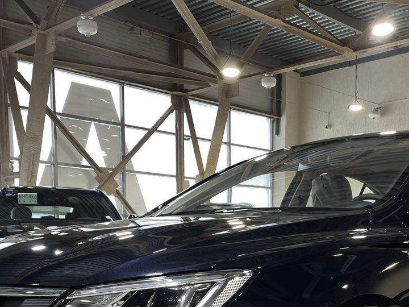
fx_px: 591
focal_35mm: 50
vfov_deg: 27.7
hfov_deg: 38.0
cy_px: 296
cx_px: 253
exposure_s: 1/100
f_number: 1.6
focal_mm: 5.1
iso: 64
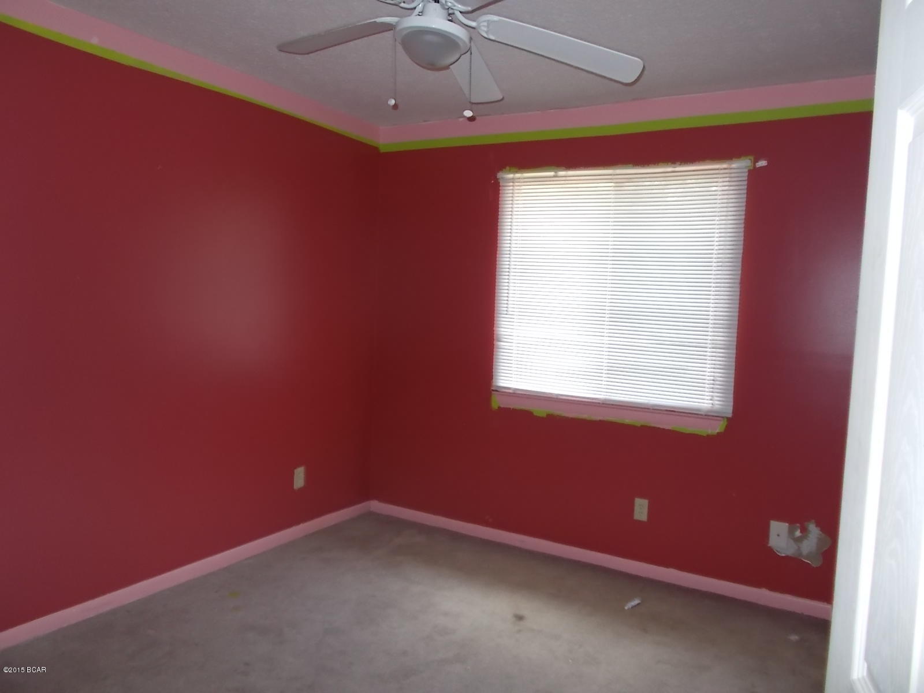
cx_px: 462
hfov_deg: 67.3
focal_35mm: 26
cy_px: 346
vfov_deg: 53.1
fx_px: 694
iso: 200
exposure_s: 1/25
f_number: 3.2
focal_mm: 4.6
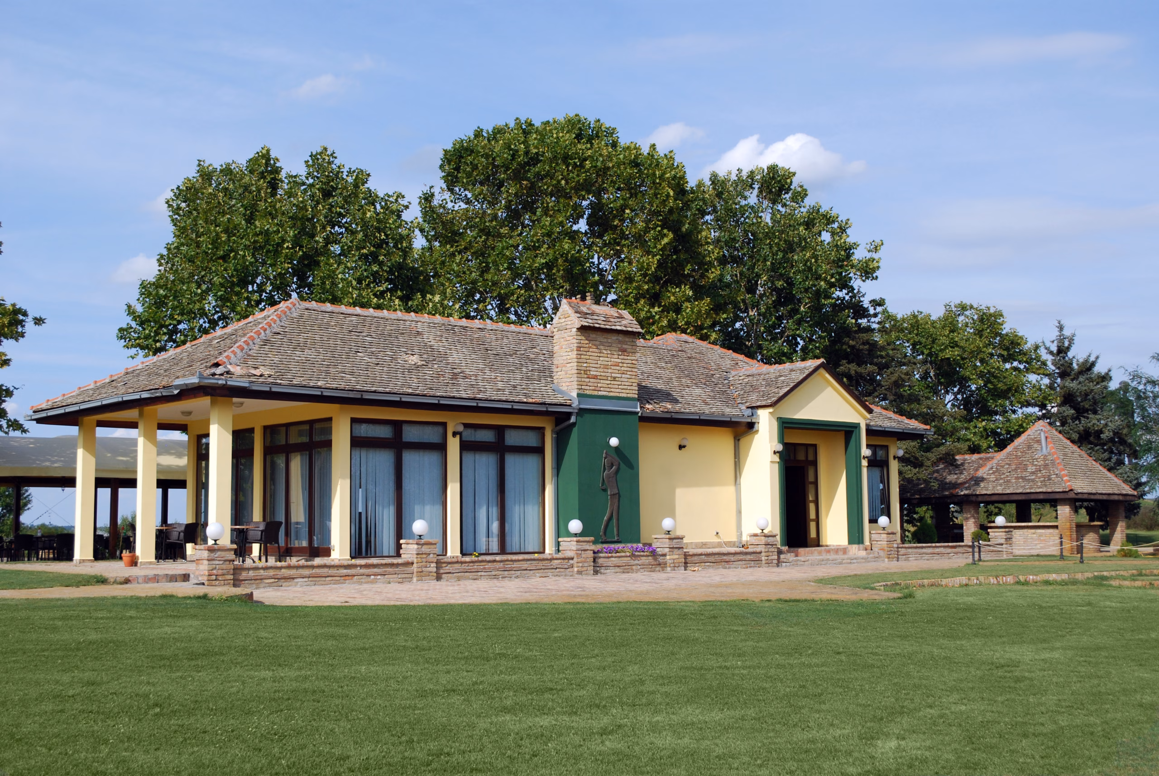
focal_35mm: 42
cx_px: 580
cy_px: 388
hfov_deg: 46.3
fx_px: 1354
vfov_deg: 32.0
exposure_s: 1/800
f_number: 8
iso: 200
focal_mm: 28
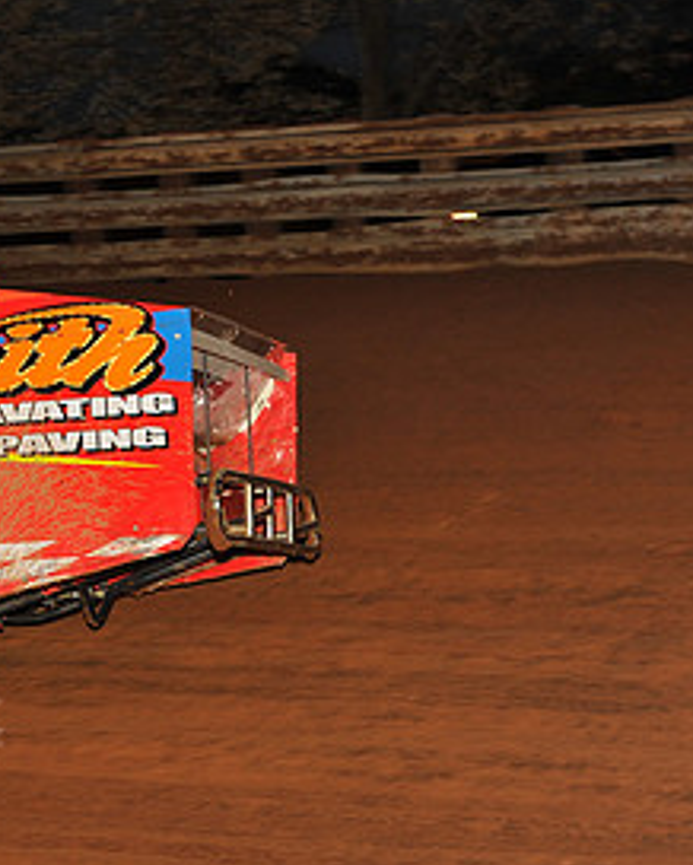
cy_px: 439
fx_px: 3585
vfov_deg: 13.8
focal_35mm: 140
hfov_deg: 10.8
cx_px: -191
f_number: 7.1
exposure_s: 1/320
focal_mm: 70
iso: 500
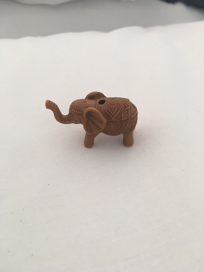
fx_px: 228
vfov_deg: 61.7
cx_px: 102
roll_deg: -4.1
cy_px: 136
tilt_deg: -43.4
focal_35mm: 29
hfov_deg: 48.2
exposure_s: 1/33
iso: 32
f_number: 2.2
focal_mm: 4.15
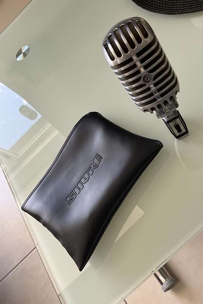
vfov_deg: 60.3
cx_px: 116
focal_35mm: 31
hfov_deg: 42.2
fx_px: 262
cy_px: 150
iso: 40
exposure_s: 1/122
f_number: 1.8
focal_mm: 3
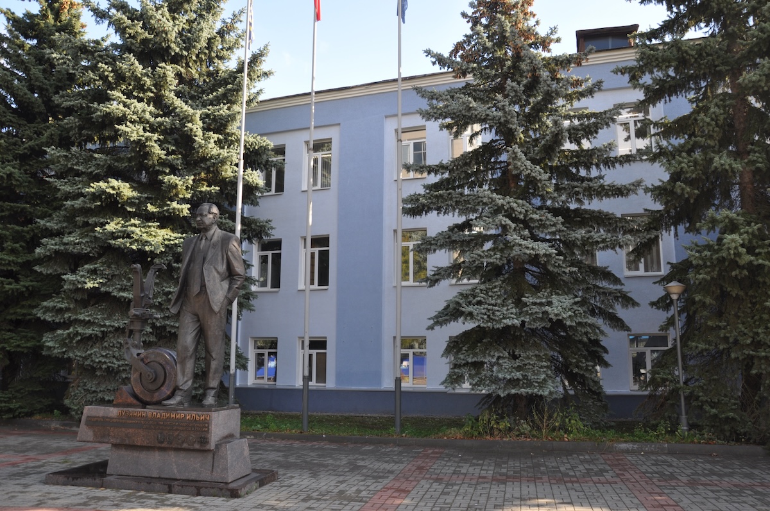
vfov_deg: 47.8
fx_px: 577
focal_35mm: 27
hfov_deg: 67.4
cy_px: 256
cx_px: 385
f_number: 5.6
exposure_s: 1/200
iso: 200
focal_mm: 18
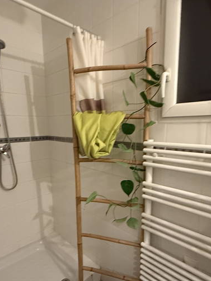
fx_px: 179
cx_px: 108
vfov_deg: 76.2
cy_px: 155
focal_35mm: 22
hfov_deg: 61.1
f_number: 2.2
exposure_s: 1/50
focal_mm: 2.22
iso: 640
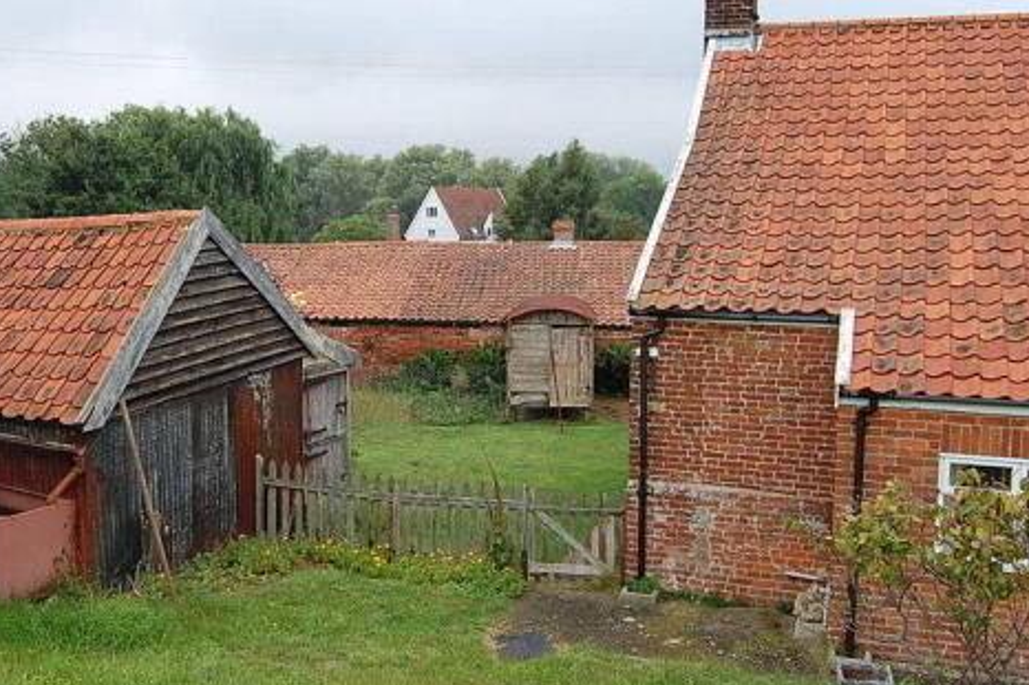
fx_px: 1085
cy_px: 303
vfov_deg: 35.0
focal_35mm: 38
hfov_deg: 50.6
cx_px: 453
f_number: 6.3
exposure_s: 1/160
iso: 200
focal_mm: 18
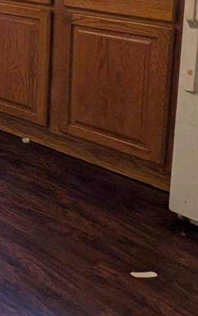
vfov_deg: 32.2
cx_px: -296
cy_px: -3
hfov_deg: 14.0
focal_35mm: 58
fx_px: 501
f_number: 1.7
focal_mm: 2.02
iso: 63
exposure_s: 1/67.2
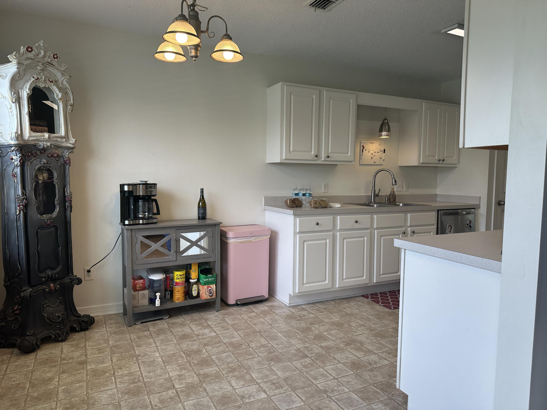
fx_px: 379
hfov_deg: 71.6
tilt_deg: -4.4
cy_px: 205
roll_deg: -0.4
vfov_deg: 56.8
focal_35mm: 24
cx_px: 274
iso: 64
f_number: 1.78
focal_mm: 6.86
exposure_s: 1/203
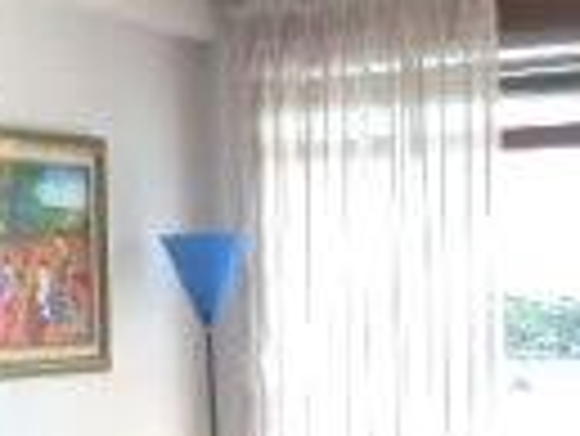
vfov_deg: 15.0
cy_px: 575
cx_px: 328
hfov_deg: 20.8
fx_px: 1576
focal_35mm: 94
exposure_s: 1/200
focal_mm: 4.8
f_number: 5
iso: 160
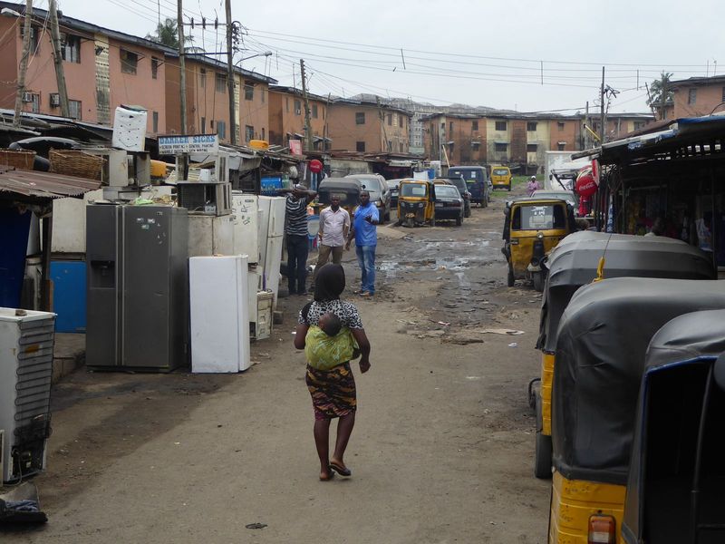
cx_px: 362
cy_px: 272
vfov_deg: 19.6
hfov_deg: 26.0
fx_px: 1571
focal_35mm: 75
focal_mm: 12.5
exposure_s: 1/160
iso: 80
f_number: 4.5
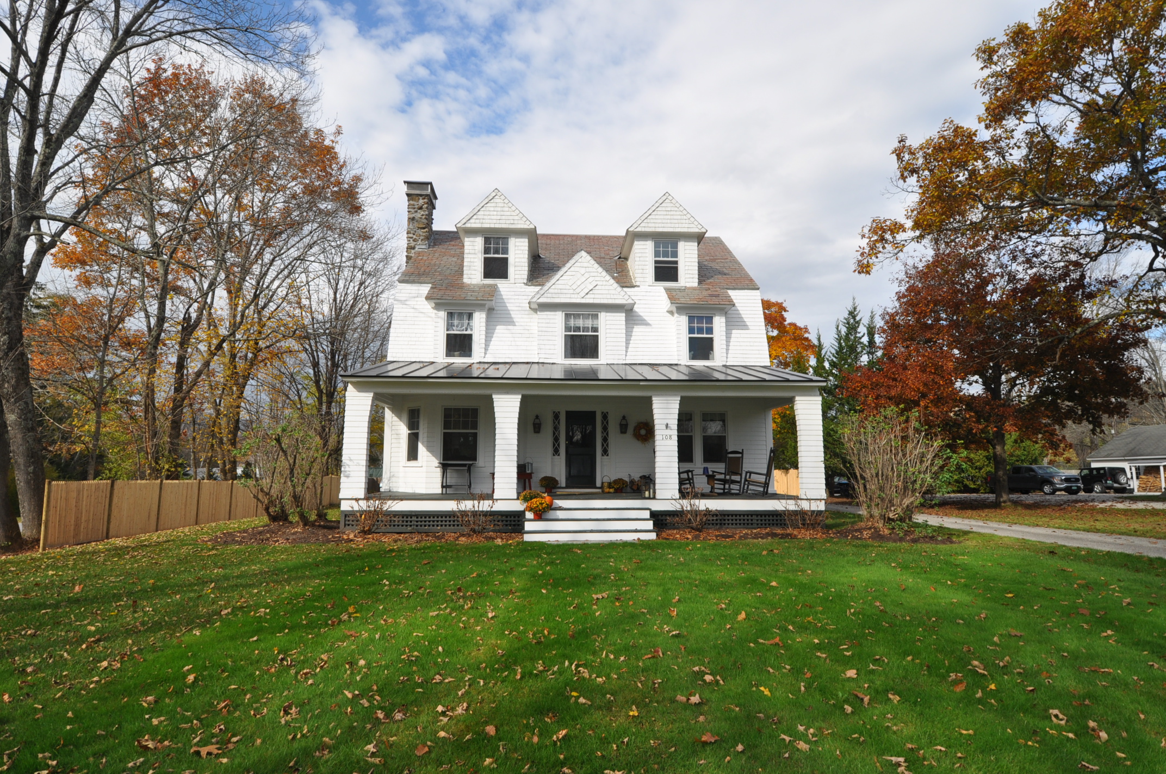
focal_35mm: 18
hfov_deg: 90.1
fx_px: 582
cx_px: 583
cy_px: 387
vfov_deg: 67.2
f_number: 10
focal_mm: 12
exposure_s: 1/200
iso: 200
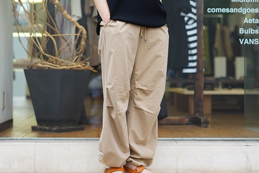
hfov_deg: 22.9
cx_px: 122
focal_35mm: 89
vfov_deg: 15.3
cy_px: 55
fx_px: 640
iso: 100
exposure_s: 1/160
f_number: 1.8
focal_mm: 55
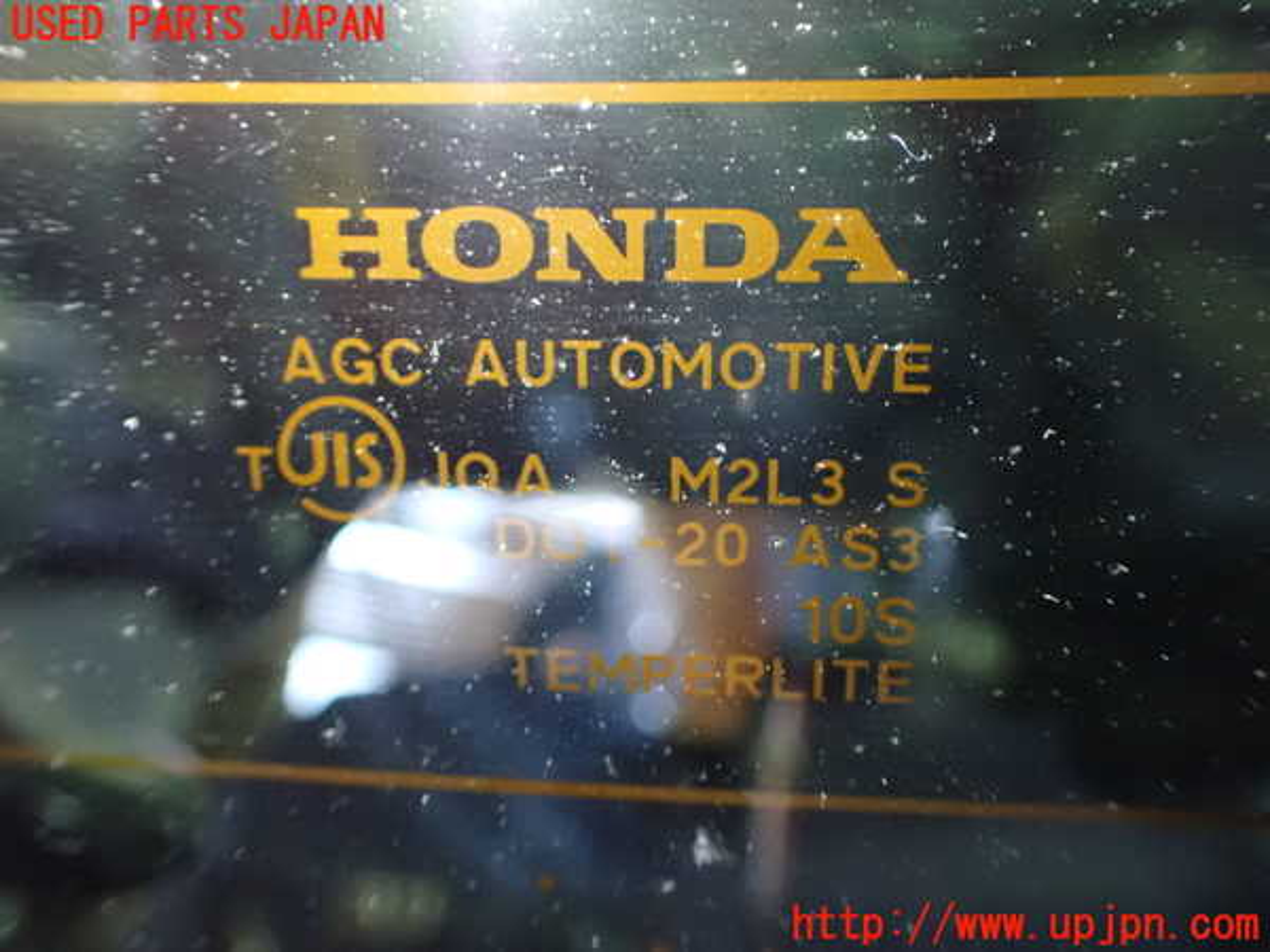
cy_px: 476
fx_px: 1101
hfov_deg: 60.0
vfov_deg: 46.8
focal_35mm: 30
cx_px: 635
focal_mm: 5.4
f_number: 2.3
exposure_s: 1/20
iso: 1600
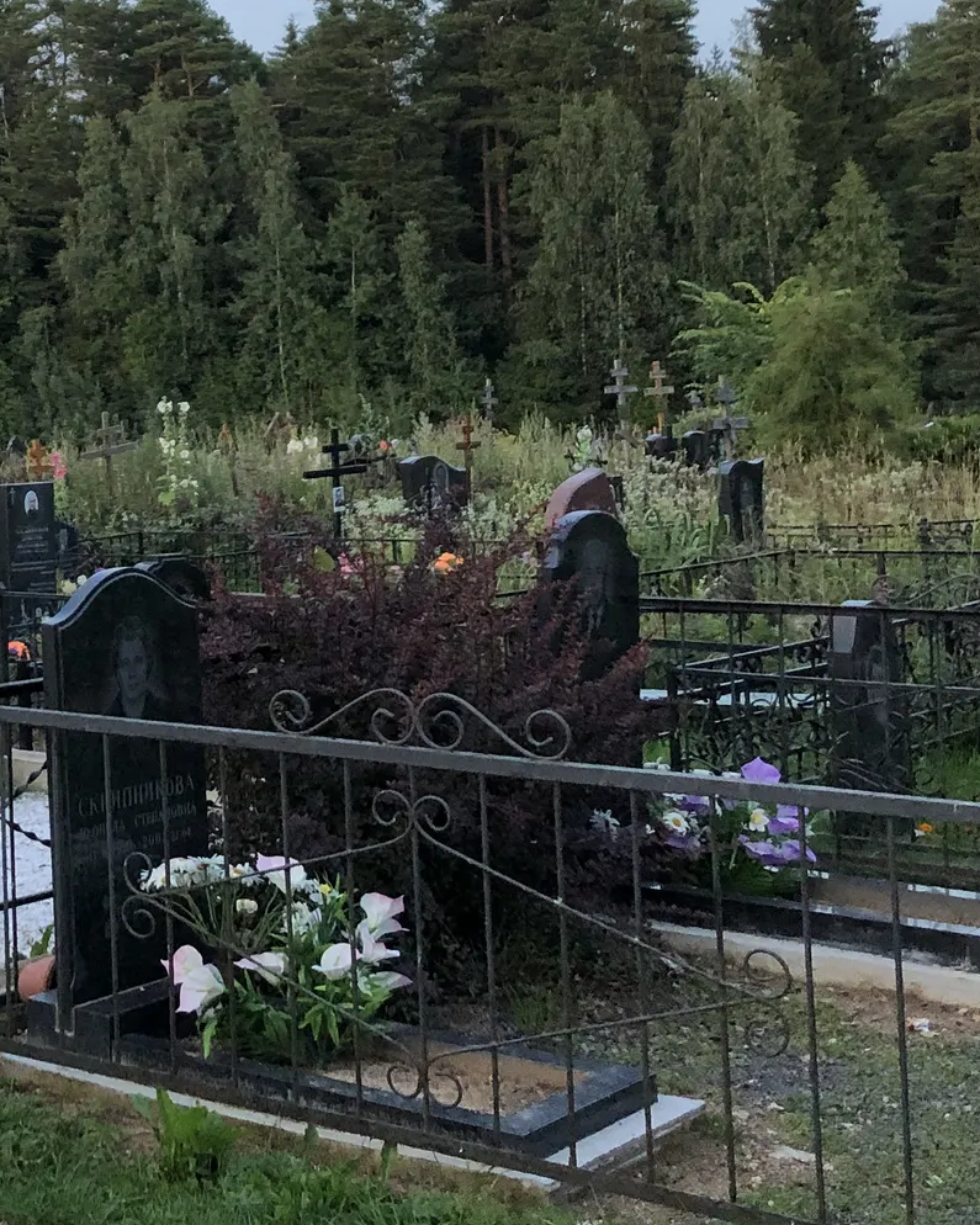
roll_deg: +2.4
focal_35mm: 66
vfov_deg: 28.4
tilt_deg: +0.9
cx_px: -207
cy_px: 356
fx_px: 2393
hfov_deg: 21.4
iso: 32
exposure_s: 1/30
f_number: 1.8
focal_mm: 4
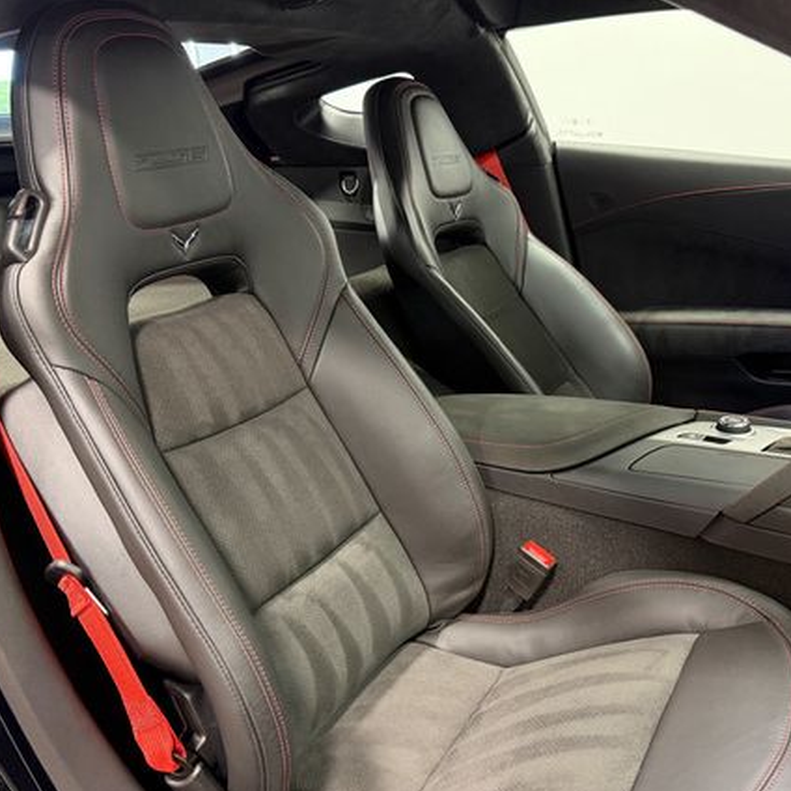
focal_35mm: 32
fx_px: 827
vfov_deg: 51.0
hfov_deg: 50.9
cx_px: 455
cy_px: 444
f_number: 1.78
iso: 500
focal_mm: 6.76
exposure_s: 1/60
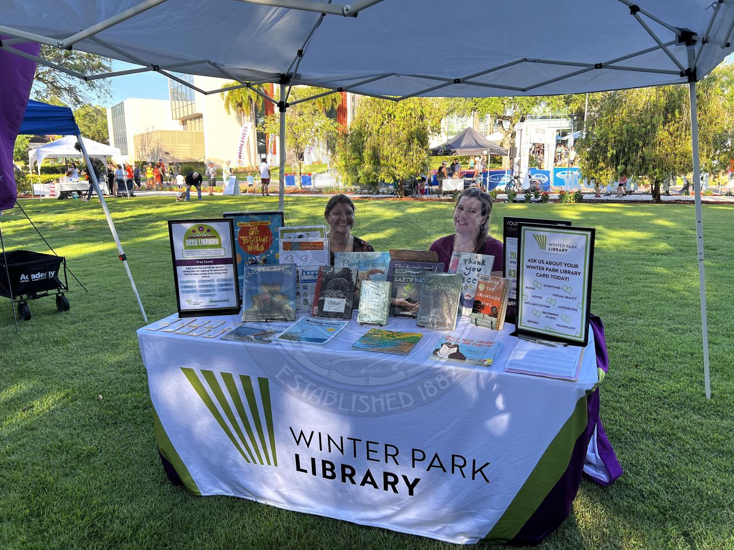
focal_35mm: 26
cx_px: 367
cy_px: 275
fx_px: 551
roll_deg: +0.1
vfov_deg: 53.1
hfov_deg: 67.3
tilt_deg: -10.9
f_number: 1.5
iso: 50
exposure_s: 1/621
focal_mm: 5.7
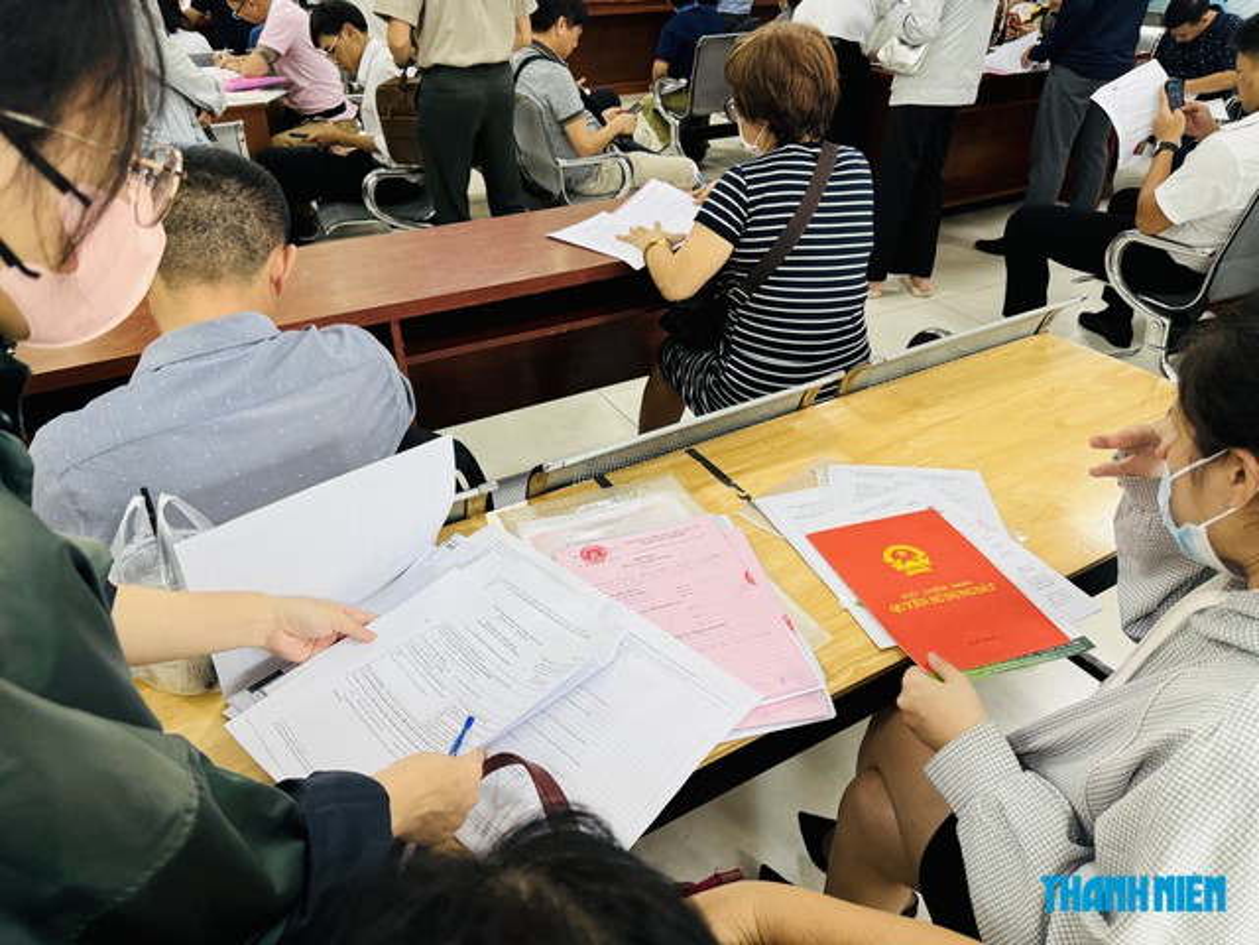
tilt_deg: -32.1
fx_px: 873
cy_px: 472
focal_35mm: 24
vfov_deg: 56.8
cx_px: 630
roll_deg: +0.5
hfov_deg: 71.6
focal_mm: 6.76
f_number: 1.78
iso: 160
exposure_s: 1/121
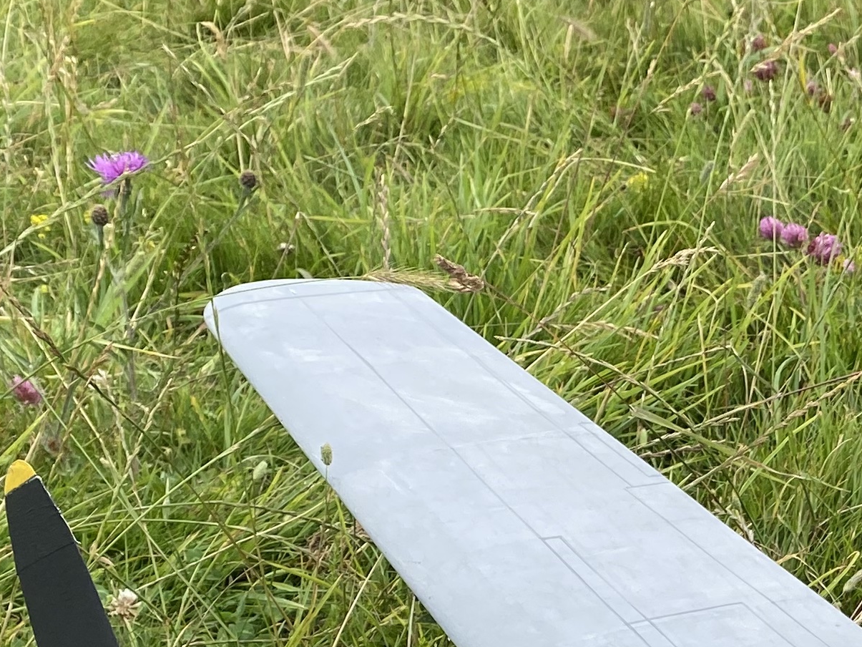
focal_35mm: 87
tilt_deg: -31.6
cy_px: 935
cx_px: 1100
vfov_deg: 15.8
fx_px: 2167
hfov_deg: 20.6
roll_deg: -3.7
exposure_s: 1/1157
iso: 32
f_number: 1.8
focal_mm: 4.25
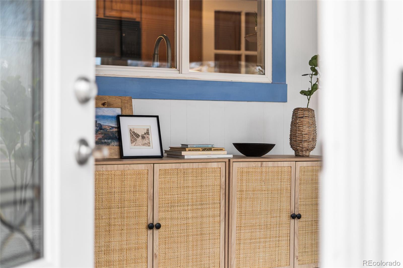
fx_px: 560
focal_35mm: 50
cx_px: 202
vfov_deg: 27.0
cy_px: 134
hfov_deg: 39.6
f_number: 1.8
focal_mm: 50
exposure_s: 1/320
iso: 100
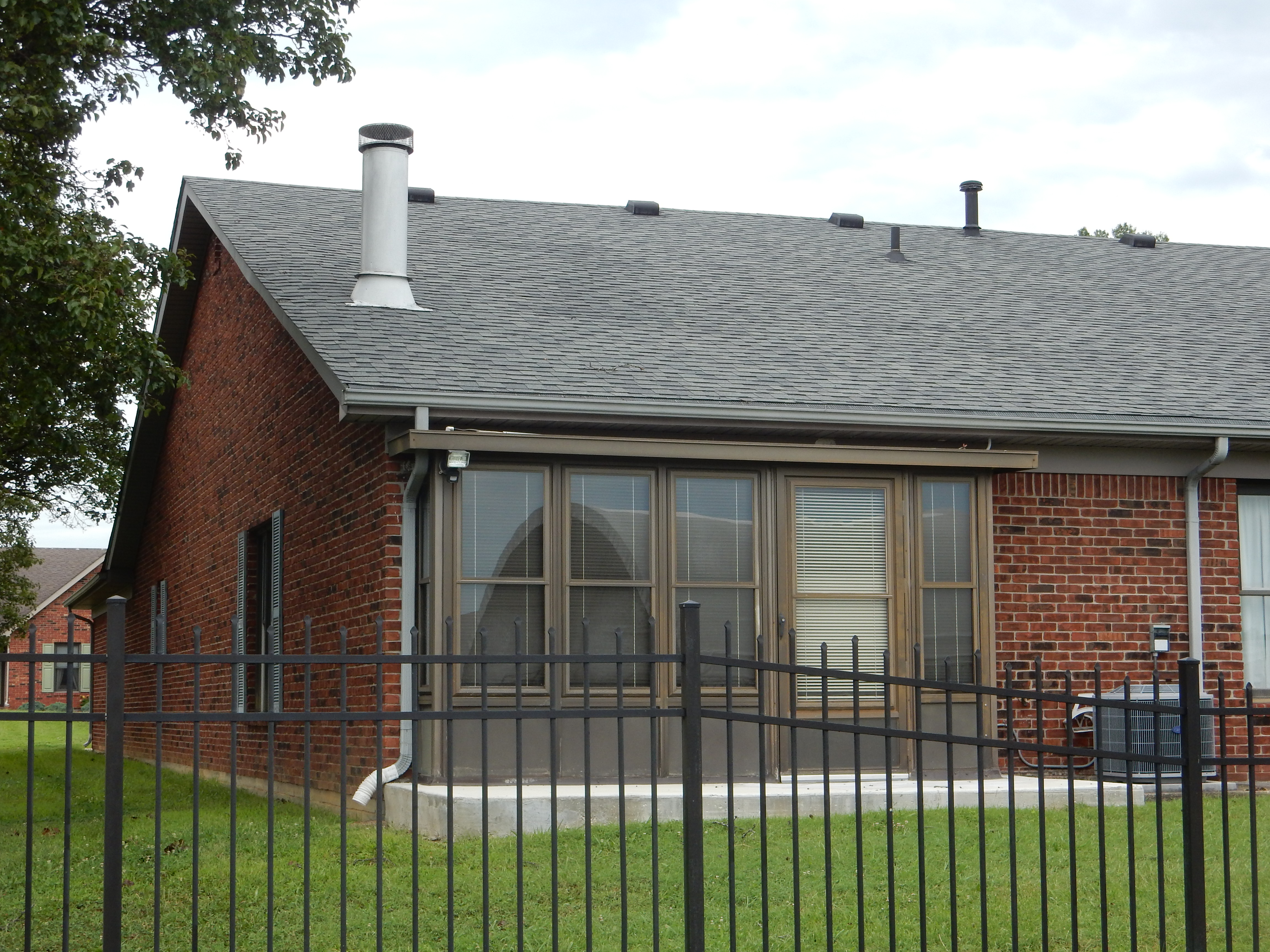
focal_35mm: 60
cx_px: 635
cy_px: 476
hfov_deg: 32.2
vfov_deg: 24.4
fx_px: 2201
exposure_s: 1/250
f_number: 4.5
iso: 125
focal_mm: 10.7
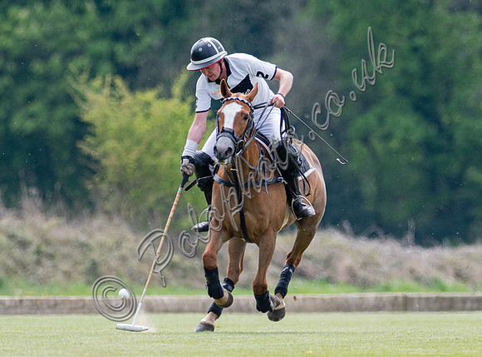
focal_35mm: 908
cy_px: 237
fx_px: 12582
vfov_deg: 1.6
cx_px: 261
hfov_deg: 2.2
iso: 400
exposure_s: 1/3200
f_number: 3.2
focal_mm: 300
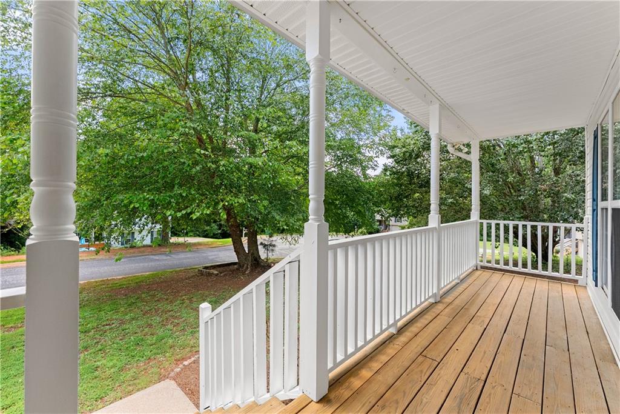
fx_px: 241
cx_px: 310
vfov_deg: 81.2
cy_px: 207
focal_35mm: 14
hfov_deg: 104.2
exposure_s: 1/400
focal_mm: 14
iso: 800
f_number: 7.1
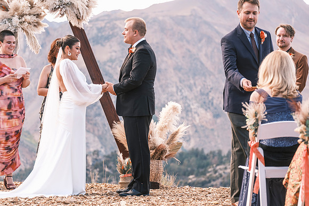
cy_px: 103
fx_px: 962
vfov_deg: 12.2
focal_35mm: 112
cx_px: 154
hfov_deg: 18.3
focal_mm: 74.4
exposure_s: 1/600
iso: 400
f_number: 2.8
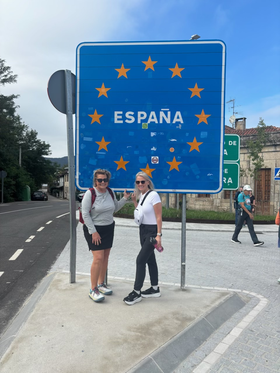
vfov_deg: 67.3
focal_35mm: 26
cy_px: 186
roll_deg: -1.5
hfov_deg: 53.1
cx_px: 140
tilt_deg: +0.2
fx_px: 280
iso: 50
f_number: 1.6
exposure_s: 1/2193
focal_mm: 5.96
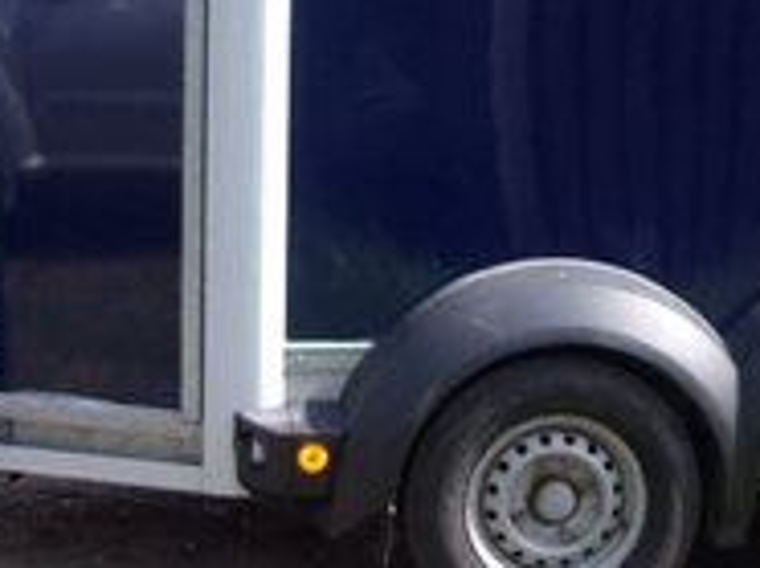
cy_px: -10
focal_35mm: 109
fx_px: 2390
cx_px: 476
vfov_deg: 13.4
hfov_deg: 18.0
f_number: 4.7
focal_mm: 7.8
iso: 200
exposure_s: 1/480
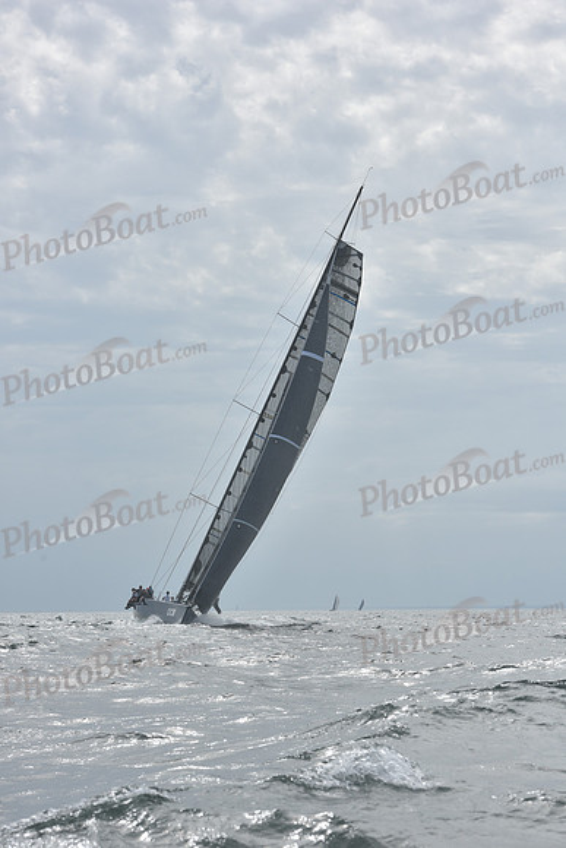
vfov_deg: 21.5
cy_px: 424
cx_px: 283
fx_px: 2239
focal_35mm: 95
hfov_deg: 14.4
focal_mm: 95
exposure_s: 1/1250
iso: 200
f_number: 8
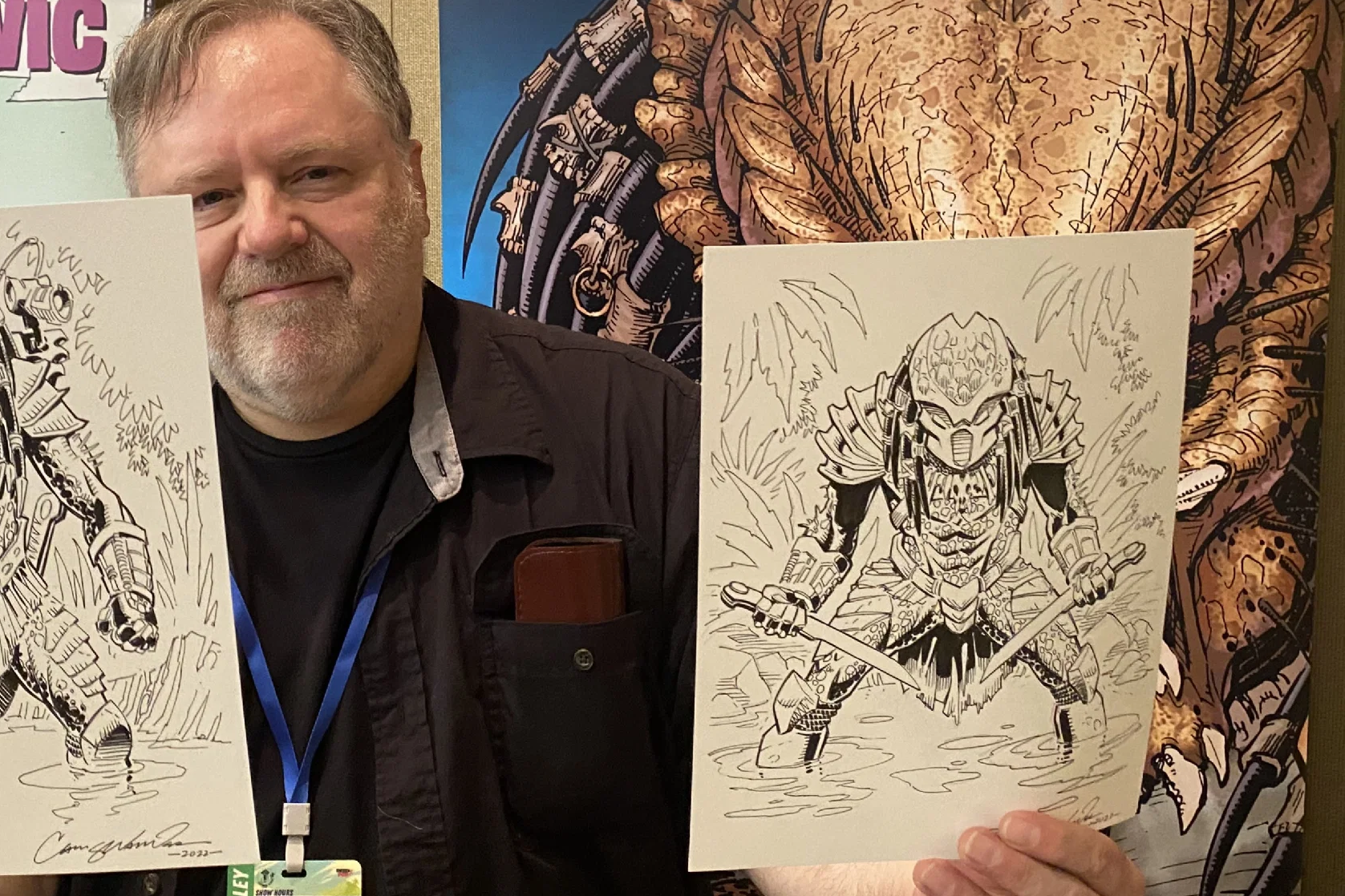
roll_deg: -0.6
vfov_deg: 30.7
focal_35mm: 43
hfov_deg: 45.0
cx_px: 496
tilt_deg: -5.2
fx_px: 1606
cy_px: 224
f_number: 1.8
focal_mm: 4.25
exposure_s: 1/40
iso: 320
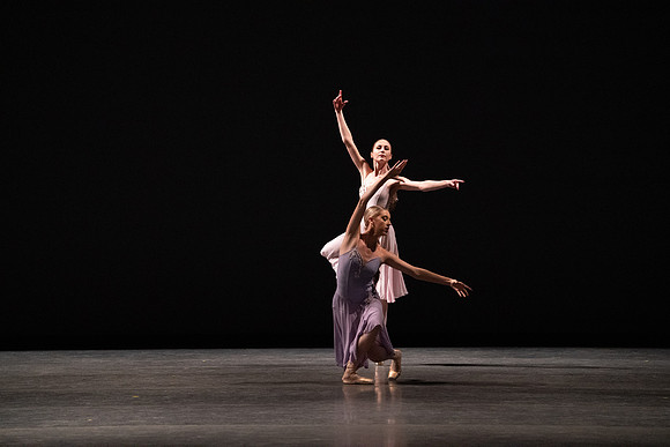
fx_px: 3723
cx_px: 335
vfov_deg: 6.9
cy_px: 224
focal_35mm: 200
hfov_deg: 10.3
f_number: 5.6
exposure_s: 1/400
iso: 12800
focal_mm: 200
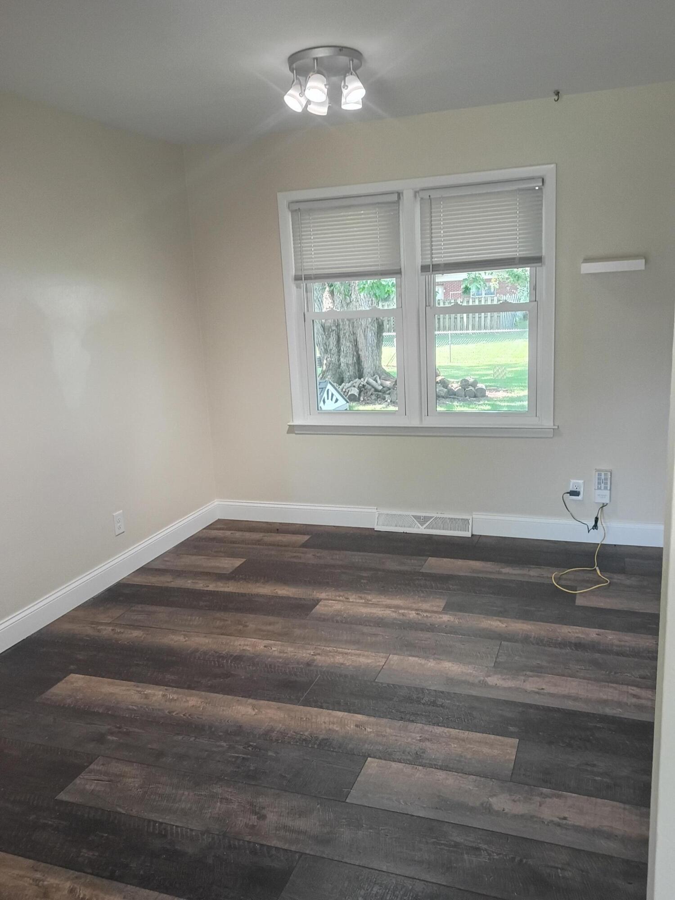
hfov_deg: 49.7
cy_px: 450
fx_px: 728
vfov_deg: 63.4
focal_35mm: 28
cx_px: 338
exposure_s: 1/30
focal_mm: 3.42
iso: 1038
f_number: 2.2
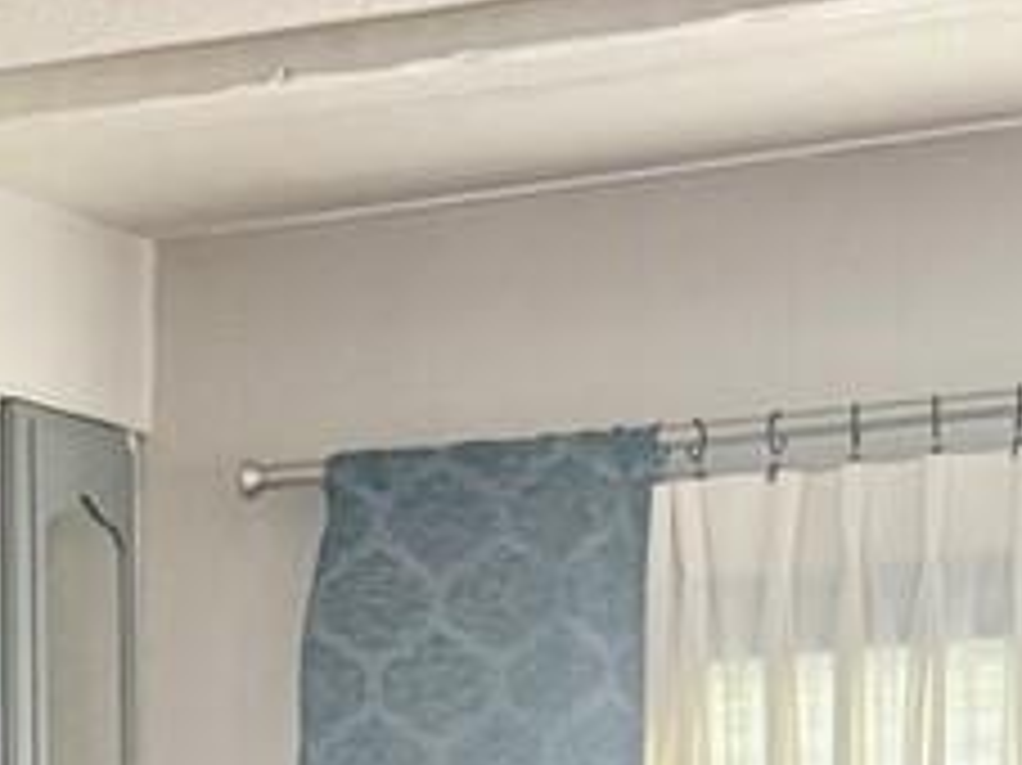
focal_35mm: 183
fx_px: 5400
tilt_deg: -8.2
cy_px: 1966
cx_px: -1409
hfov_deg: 9.6
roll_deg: +2.8
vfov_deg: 7.5
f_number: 1.6
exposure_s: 1/60
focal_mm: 5.96
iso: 160
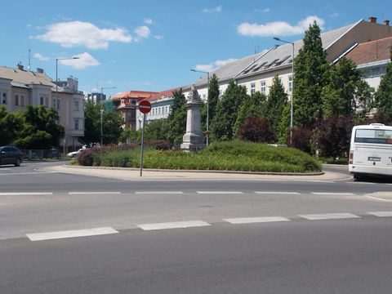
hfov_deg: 47.9
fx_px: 442
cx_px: 196
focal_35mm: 39
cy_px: 147
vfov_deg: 36.8
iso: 80
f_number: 9.8
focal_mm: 6.9
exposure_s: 1/160
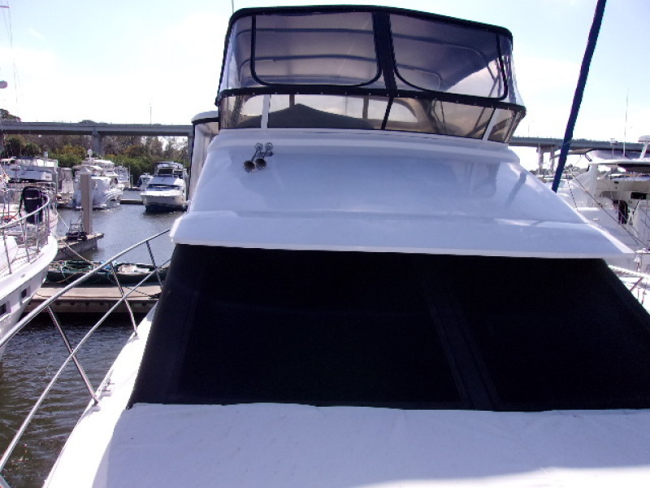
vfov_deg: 51.4
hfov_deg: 65.3
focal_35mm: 27
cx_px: 325
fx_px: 507
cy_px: 244
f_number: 10.4
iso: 200
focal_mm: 4.9
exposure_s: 1/250
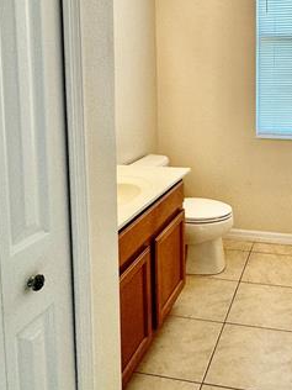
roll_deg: +0.7
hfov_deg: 39.8
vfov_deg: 51.6
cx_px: 241
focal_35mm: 34
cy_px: 96
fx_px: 382
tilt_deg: -3.8
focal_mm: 2.22
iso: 125
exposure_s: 1/120
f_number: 2.2
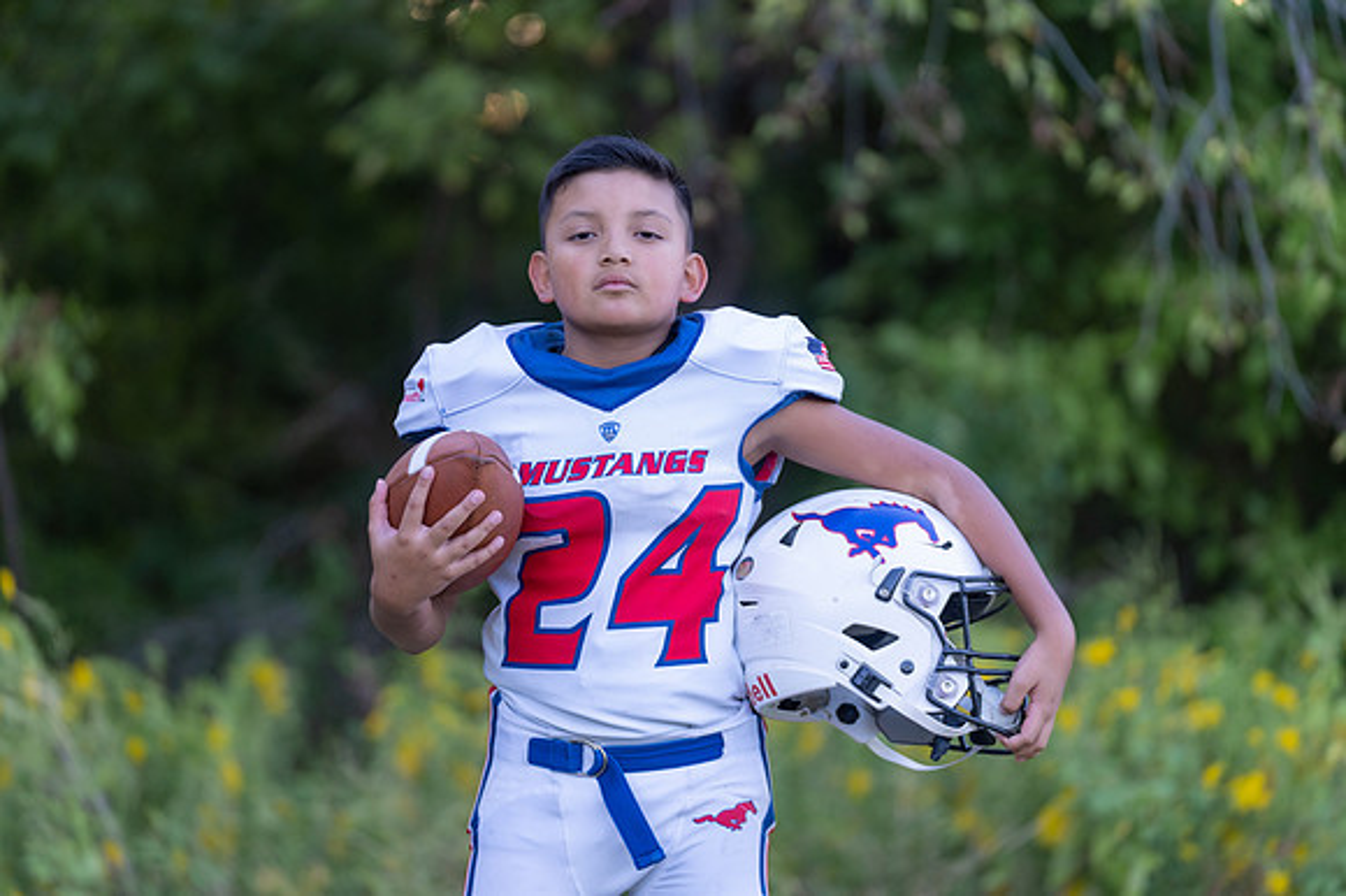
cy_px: 425
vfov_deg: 9.0
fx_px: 5708
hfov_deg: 13.4
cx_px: 642
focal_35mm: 153
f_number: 2.8
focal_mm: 142
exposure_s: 1/320
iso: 400
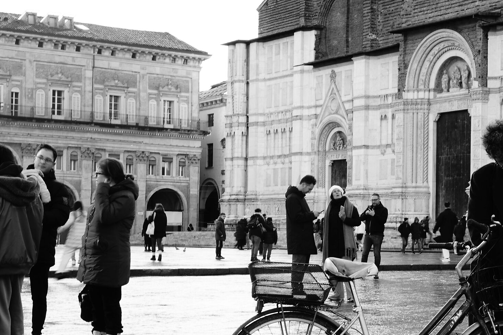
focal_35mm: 82
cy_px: 234
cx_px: 288
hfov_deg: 24.7
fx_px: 1146
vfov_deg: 16.6
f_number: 22
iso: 200
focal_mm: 50
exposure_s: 1/13
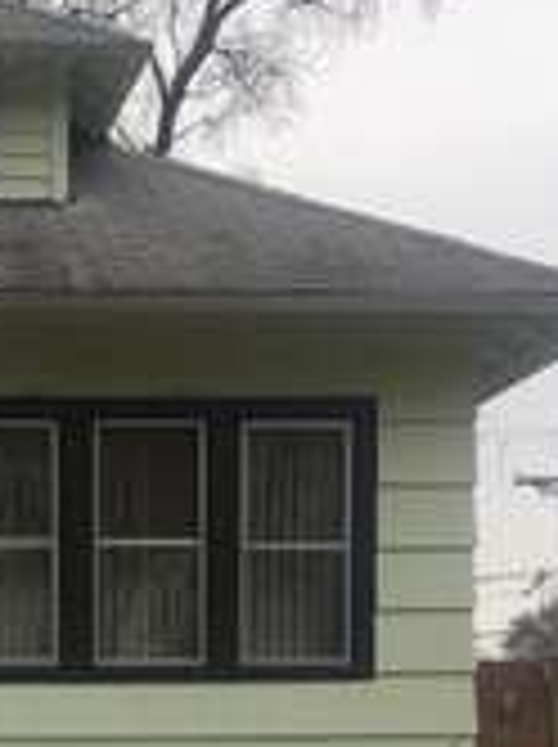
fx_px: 1810
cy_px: 878
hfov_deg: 16.6
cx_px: -158
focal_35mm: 84
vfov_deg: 21.7
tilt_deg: -1.4
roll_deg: -0.7
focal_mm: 4.15
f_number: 2.2
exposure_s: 1/181
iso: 32
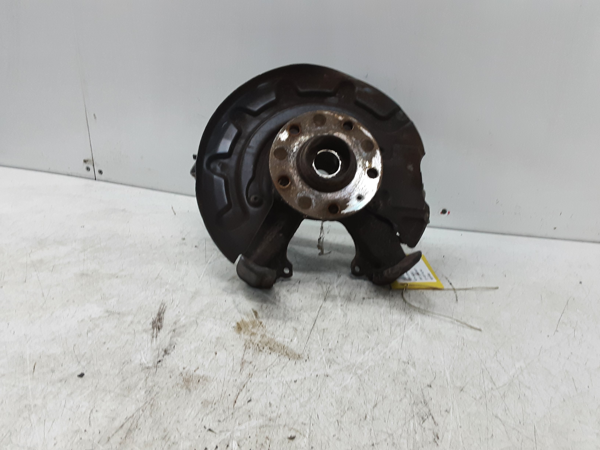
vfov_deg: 51.4
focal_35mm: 27
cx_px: 300
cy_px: 225
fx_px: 468
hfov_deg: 65.3
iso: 125
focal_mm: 2.91
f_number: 1.9
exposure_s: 1/50
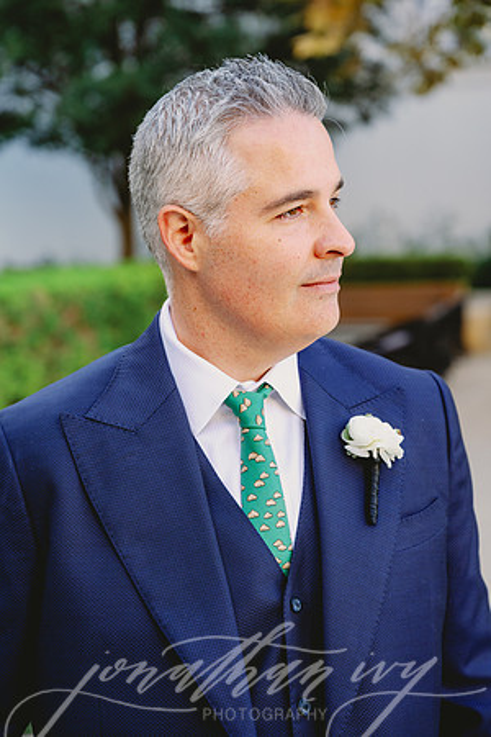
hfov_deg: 19.5
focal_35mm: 70
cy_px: 368
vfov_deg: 28.8
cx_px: 246
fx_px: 1432
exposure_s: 1/500
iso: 500
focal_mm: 70
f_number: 4
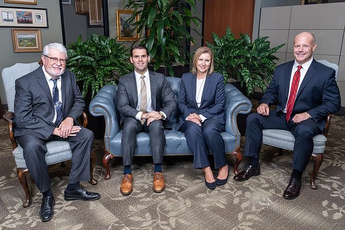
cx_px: 172
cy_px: 115
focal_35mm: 28
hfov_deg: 65.5
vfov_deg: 46.4
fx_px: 268
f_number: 6.3
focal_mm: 28
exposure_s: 1/80
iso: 125
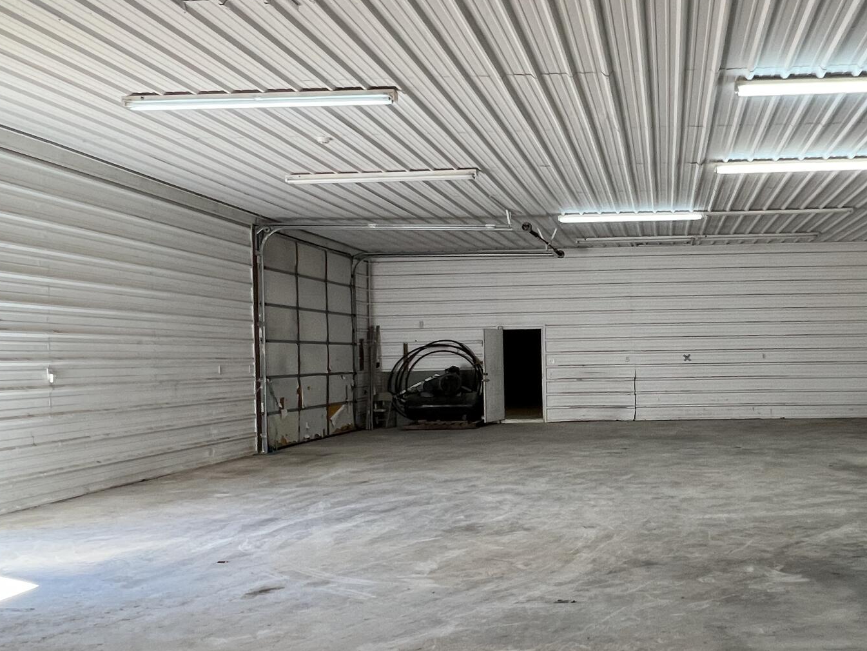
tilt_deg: +3.1
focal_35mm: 29
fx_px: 726
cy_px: 357
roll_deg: +1.2
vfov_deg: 48.2
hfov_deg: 58.8
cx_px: 638
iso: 125
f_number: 1.8
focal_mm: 1.57
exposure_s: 1/120
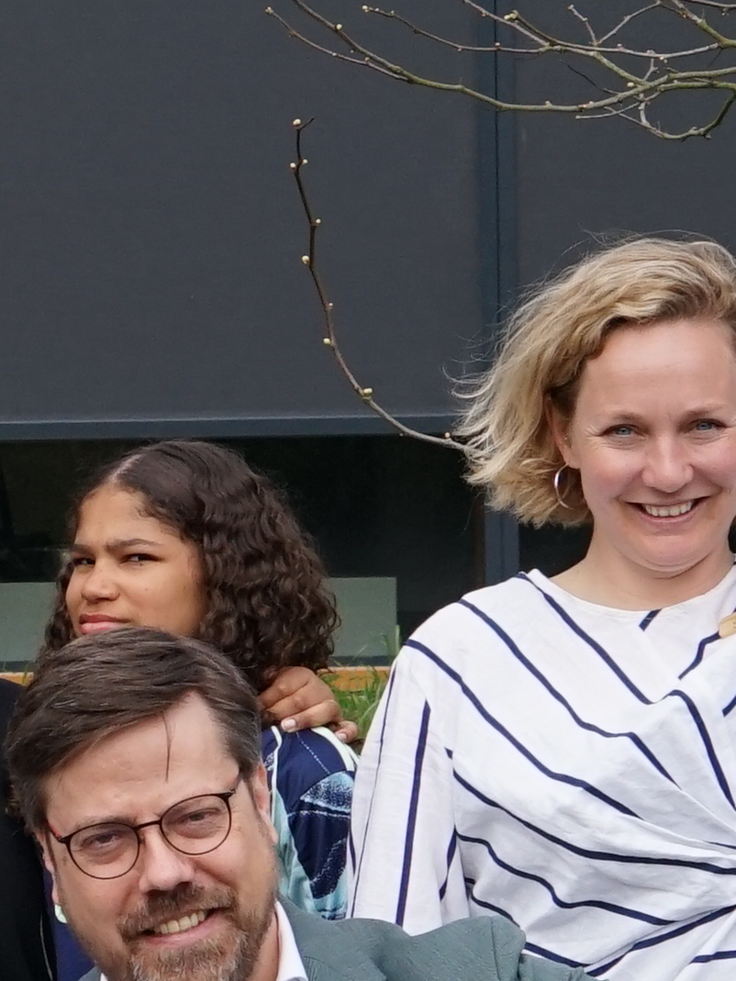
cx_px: -921
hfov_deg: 6.2
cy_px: 662
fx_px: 6576
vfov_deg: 8.5
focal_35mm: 232
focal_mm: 43
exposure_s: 1/800
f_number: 9
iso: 800
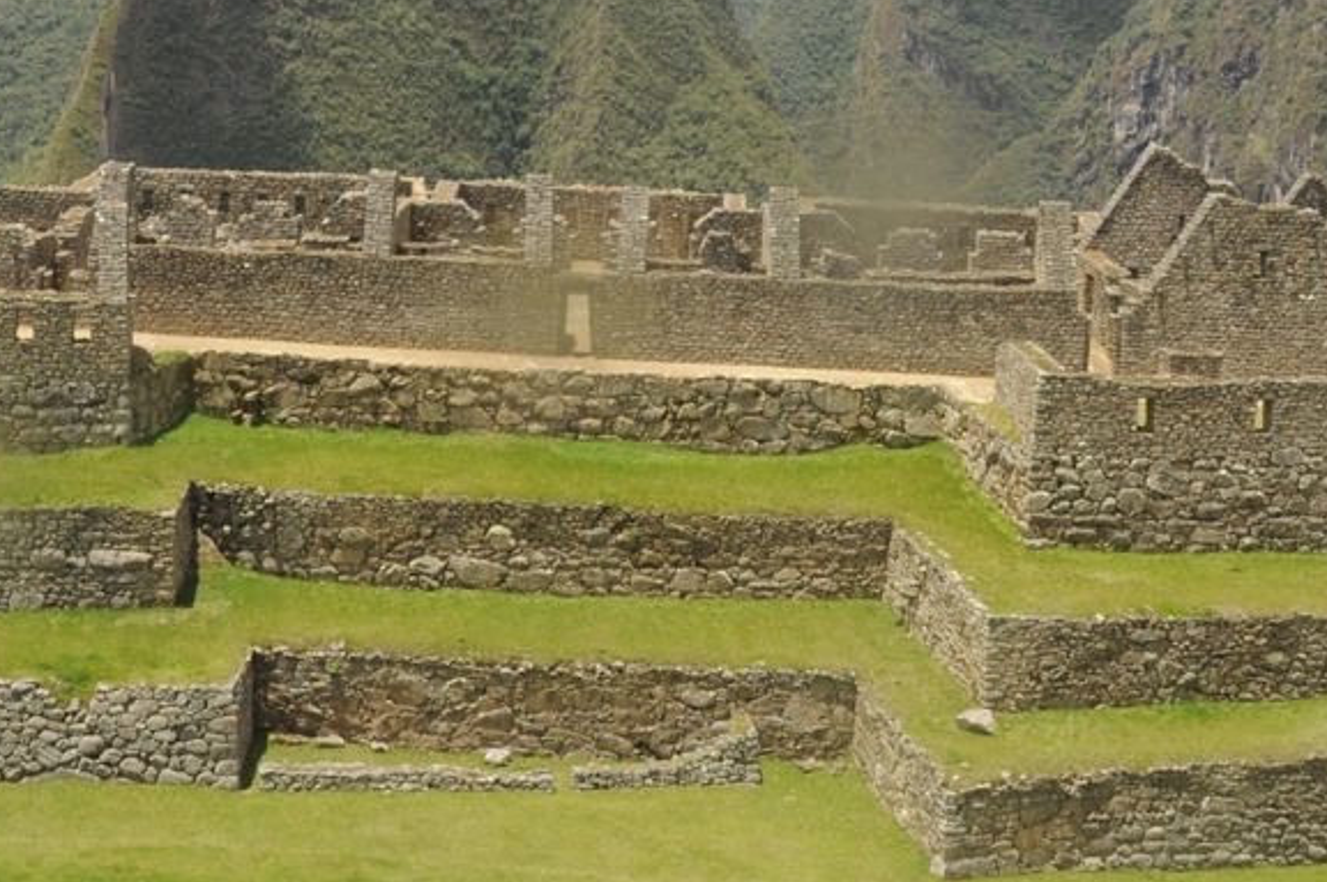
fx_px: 2210
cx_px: 634
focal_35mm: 60
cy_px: 131
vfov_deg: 22.2
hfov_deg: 33.4
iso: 320
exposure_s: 1/500
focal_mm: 18
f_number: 10
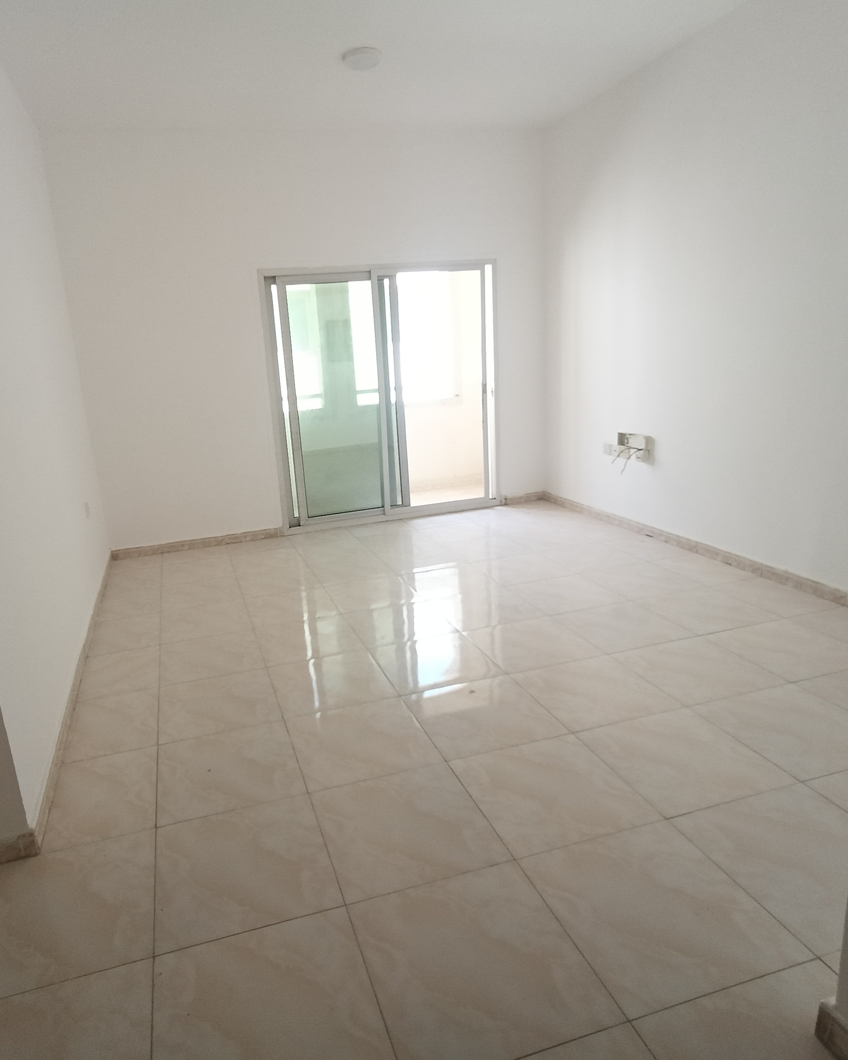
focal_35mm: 21
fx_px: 659
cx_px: 349
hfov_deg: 65.1
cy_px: 533
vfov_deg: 77.6
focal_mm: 1.68
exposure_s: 1/50
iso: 200
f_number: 2.2
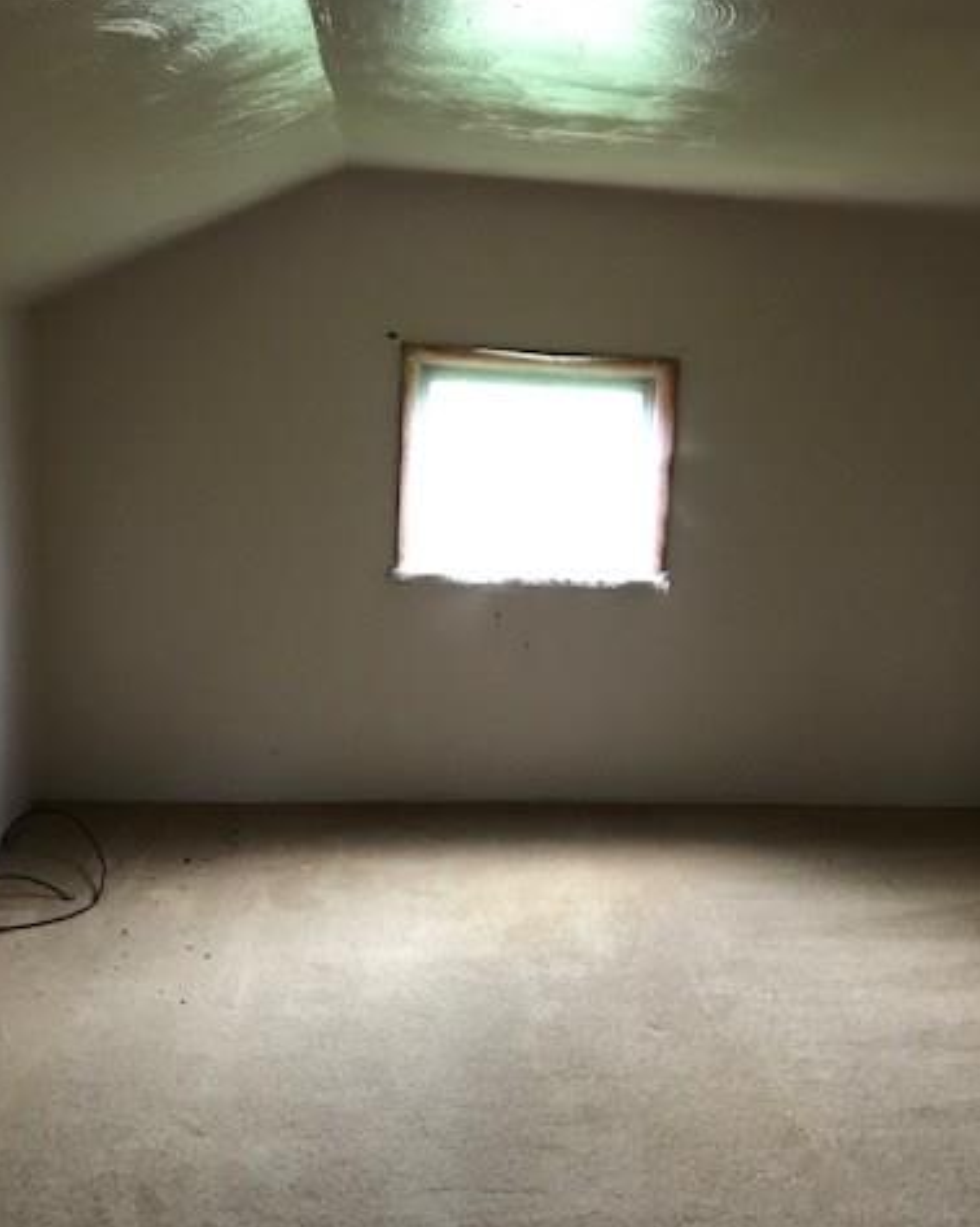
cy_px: 610
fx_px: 1342
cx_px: 591
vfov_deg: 49.1
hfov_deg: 39.9
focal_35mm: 37
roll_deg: -3.5
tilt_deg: -10.2
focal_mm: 3.99
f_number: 1.8
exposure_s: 1/15
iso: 100
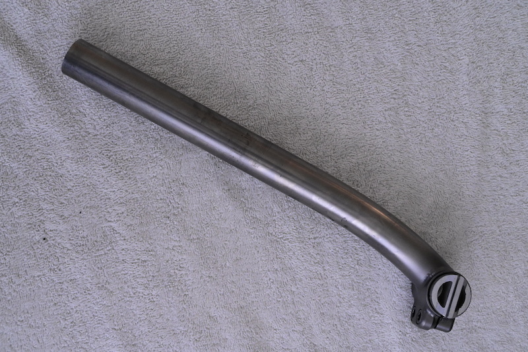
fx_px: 601
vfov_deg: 32.6
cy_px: 176
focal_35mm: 41
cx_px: 264
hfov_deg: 47.4
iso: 6400
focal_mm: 41
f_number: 8
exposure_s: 1/60
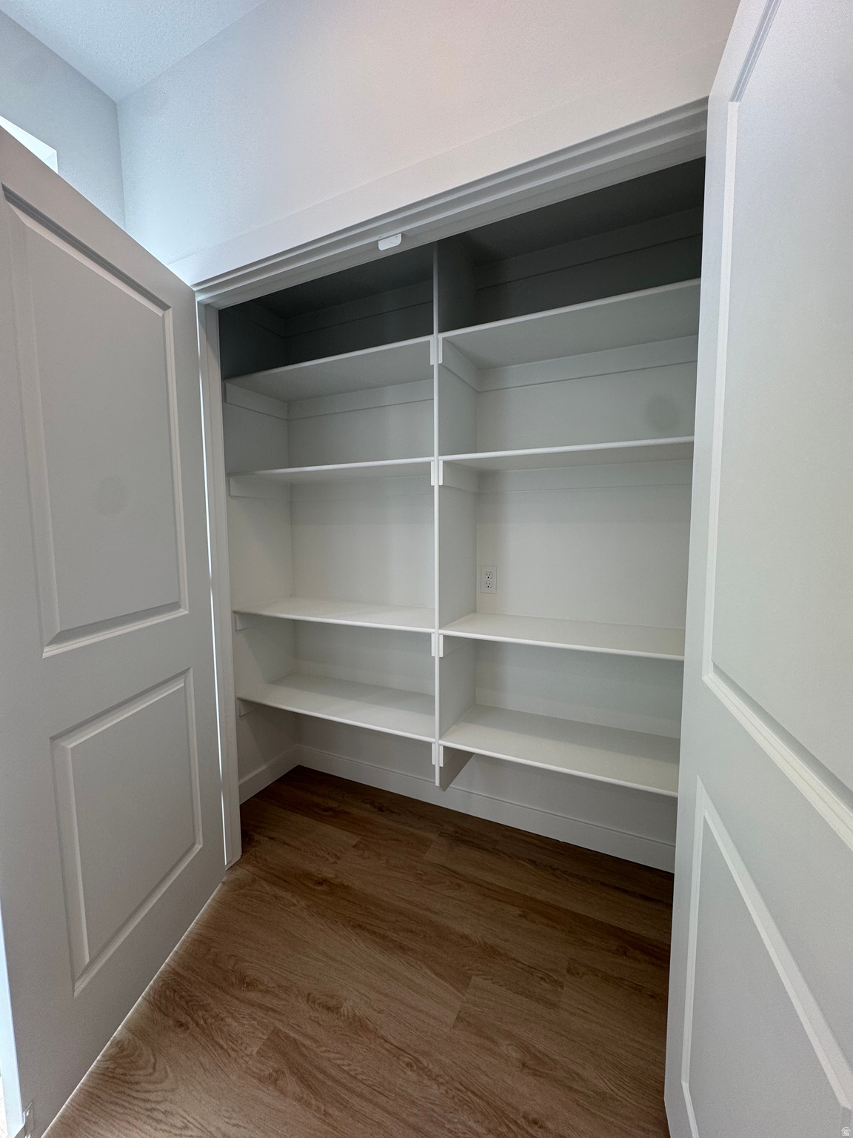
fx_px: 460
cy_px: 569
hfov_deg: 85.7
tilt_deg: -6.0
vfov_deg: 102.1
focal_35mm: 14
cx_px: 426
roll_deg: +0.8
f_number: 2.2
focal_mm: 2.22
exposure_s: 1/120
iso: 64
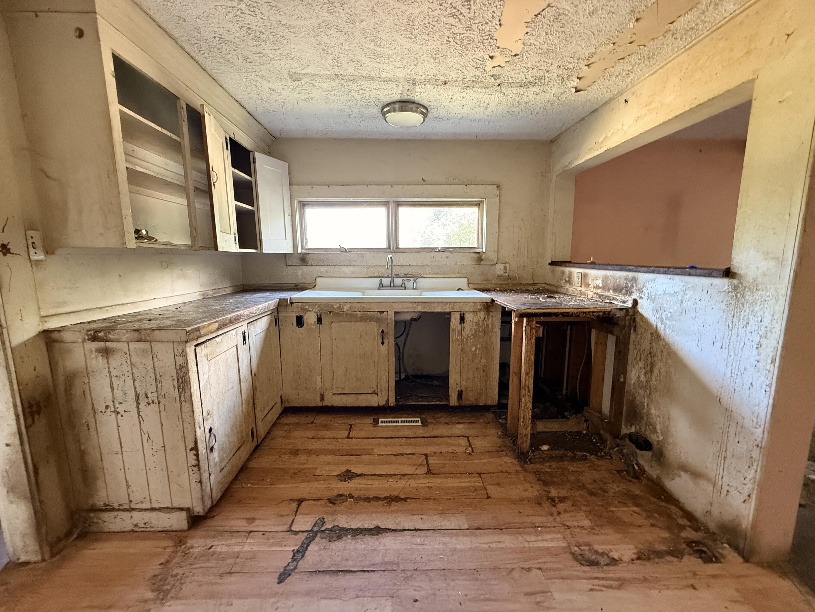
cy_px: 306
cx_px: 408
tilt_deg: -7.8
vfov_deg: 85.7
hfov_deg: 102.1
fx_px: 330
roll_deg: +0.2
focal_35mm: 14
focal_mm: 2.22
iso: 640
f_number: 2.2
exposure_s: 1/60
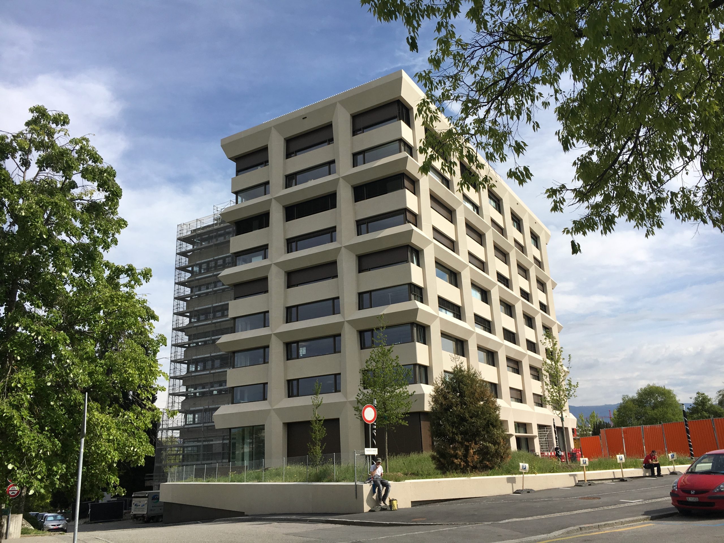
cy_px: 272
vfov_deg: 48.2
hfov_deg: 61.7
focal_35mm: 29
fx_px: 607
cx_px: 362
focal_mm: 4.15
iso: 25
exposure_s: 1/2079
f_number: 2.2
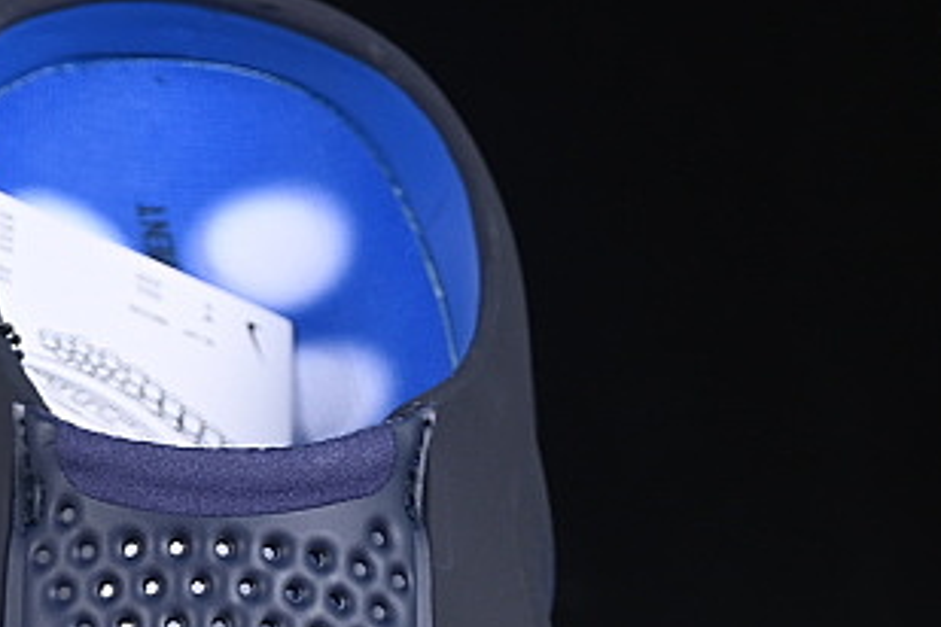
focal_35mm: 262
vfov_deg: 5.2
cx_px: -292
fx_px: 6848
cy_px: 1011
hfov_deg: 7.8
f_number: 6.3
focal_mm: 50
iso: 160
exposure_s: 1/60
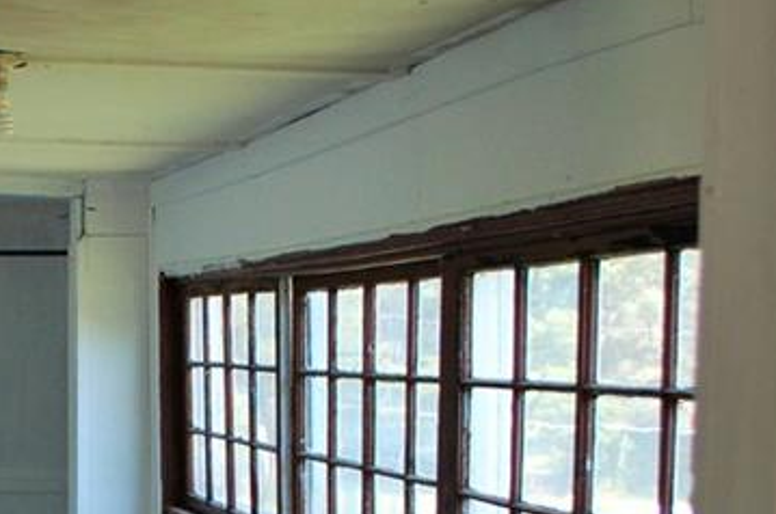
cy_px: 505
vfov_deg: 17.3
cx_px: -56
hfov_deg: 24.7
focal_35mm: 77
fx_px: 1657
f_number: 4.5
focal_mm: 18
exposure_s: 1/80
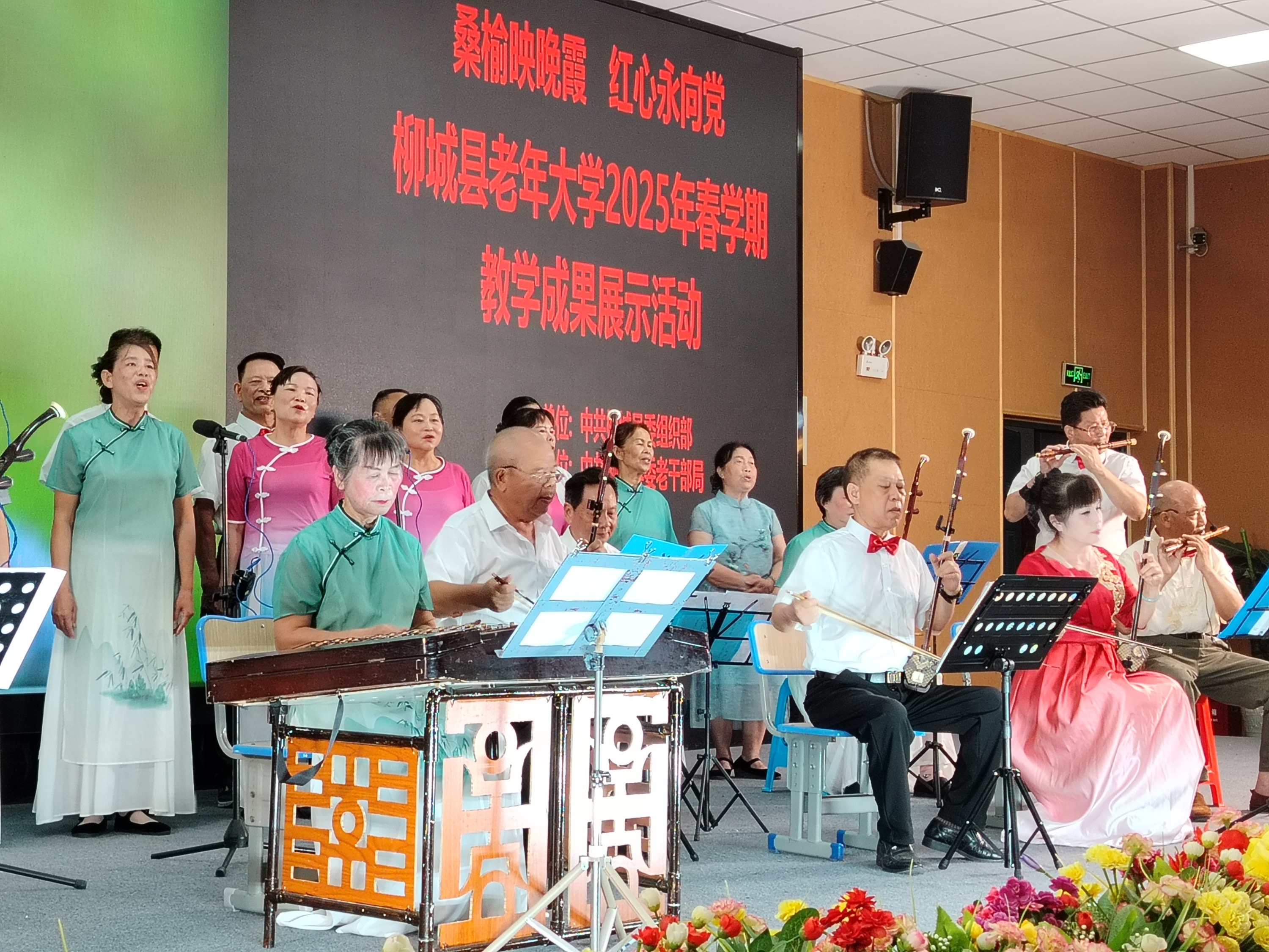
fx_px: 2163
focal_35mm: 59
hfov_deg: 32.7
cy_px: 476
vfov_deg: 24.8
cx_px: 634
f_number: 1.75
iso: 416
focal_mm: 5.25
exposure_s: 1/60
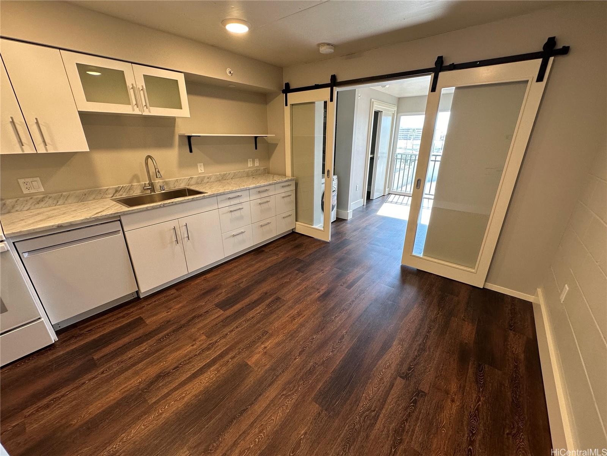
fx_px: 245
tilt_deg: -21.3
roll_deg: -0.8
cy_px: 228
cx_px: 304
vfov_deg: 85.7
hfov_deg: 102.1
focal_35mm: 14
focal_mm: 2.22
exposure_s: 1/120
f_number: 2.2
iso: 100
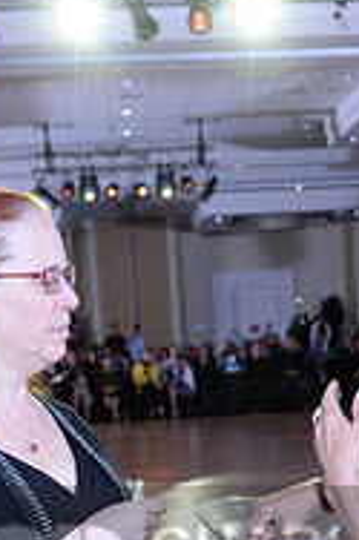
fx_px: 1573
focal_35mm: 105
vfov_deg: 18.8
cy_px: 583
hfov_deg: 12.9
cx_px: 329
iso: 1250
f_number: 4.5
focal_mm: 34
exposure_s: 1/250
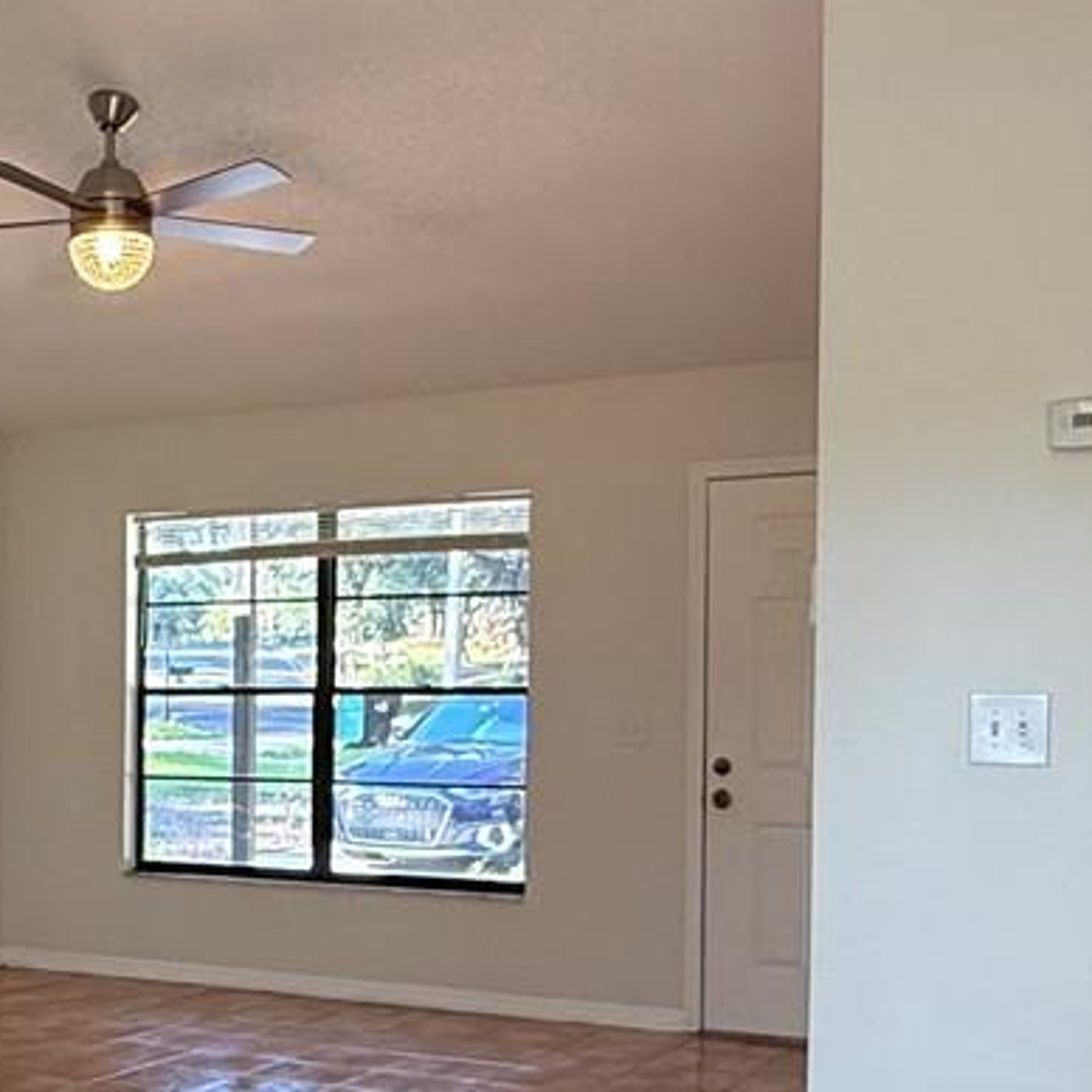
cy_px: 754
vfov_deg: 33.0
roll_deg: -0.5
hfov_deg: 32.3
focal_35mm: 51
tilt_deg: -0.7
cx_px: 183
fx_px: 1820
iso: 160
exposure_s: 1/120
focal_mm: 2.22
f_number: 2.2
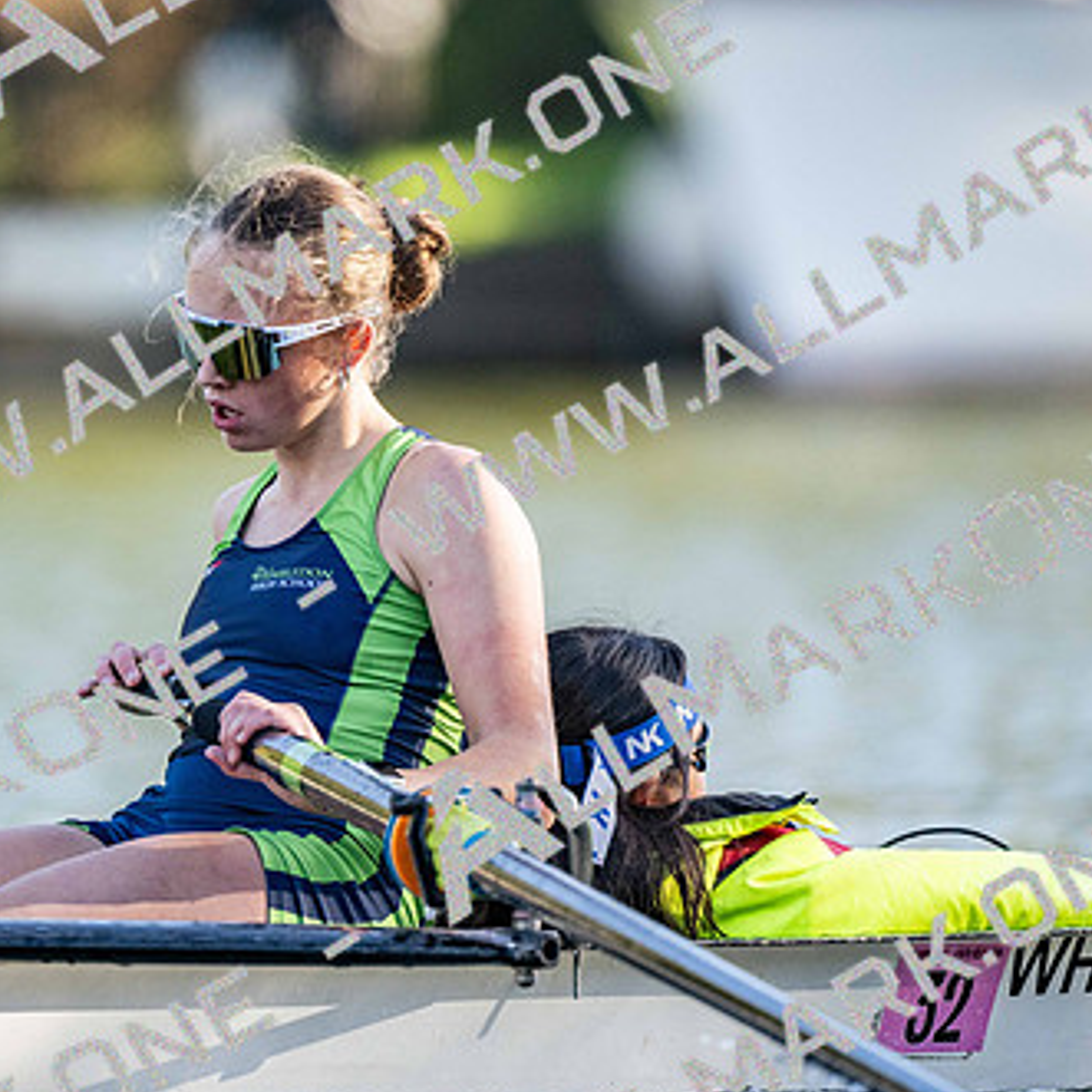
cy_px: 612
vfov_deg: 2.0
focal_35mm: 894
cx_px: 148
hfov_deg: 2.0
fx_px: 31907
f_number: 4
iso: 900
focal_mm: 600
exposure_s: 1/2500
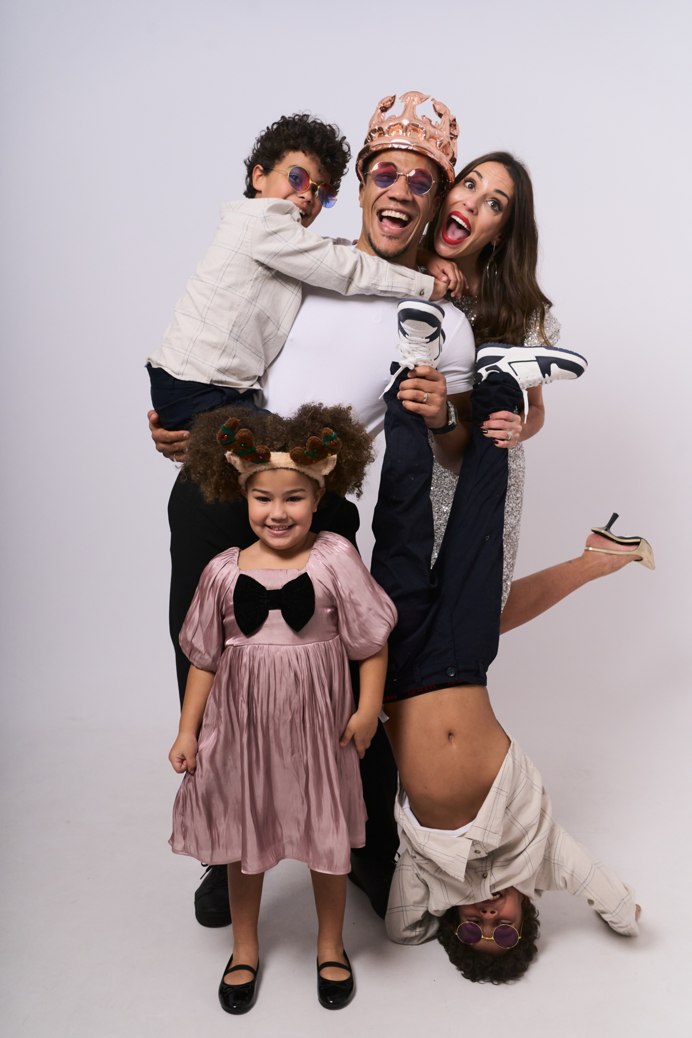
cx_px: 346
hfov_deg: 37.8
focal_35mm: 35
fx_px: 1009
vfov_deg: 54.4
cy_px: 519
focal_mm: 35
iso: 500
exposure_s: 1/250
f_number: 6.3
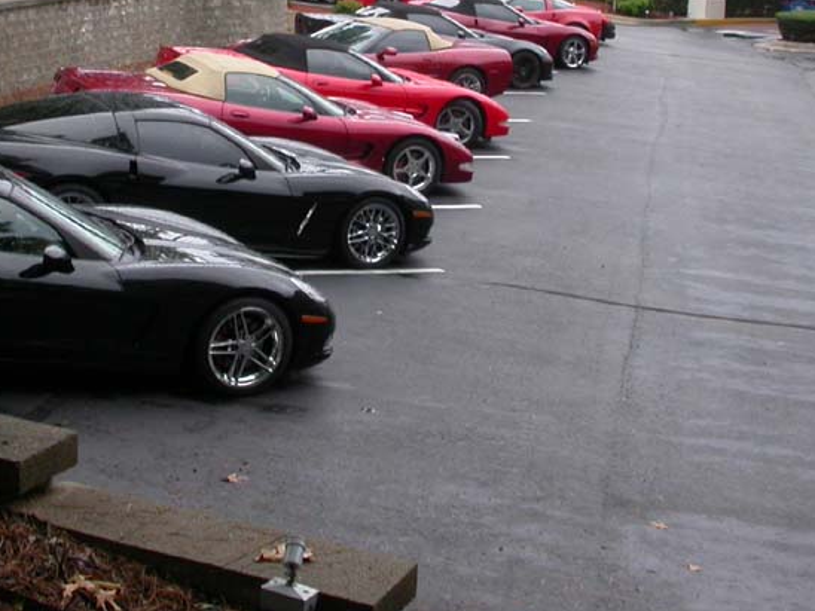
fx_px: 1672
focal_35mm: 71
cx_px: 323
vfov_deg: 20.4
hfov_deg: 27.3
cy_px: 101
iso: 100
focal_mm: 7.85
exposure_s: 1/160
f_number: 4.7
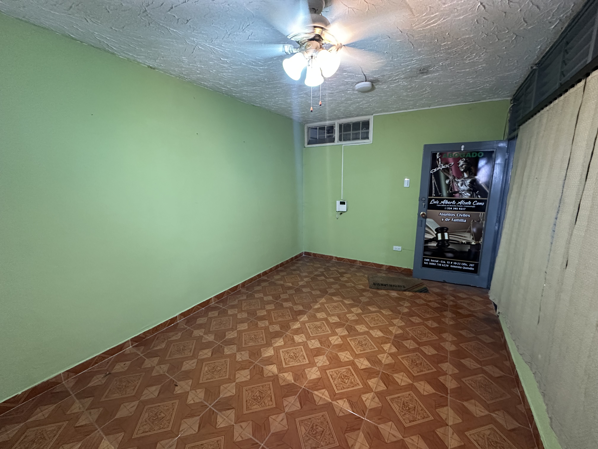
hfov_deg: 102.1
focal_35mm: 14
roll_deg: -0.3
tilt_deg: -10.1
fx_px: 242
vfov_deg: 85.7
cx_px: 299
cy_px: 224
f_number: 2.2
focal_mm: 2.22
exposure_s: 1/60
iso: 500
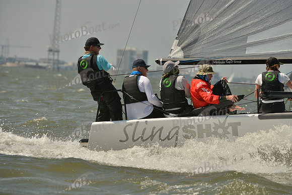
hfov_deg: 6.9
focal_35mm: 300
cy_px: 98
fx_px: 2434
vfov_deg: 4.6
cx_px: 146
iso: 280
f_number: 9
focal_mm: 300
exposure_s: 1/1600
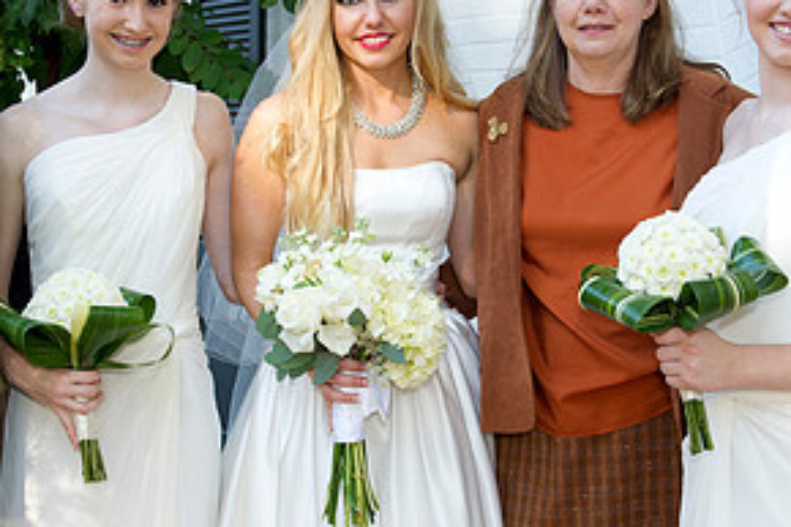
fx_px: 1537
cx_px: 376
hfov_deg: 28.9
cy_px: 251
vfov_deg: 19.4
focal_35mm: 70
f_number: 5.6
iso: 500
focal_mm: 35
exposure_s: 1/160
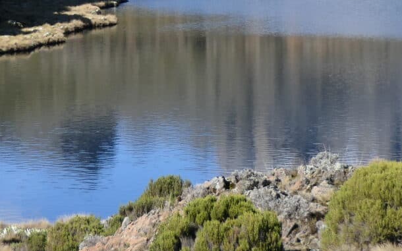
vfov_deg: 7.6
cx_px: 105
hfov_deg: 12.2
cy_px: -109
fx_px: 1873
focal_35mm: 171
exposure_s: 1/800
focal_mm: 18.3
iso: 125
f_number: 4
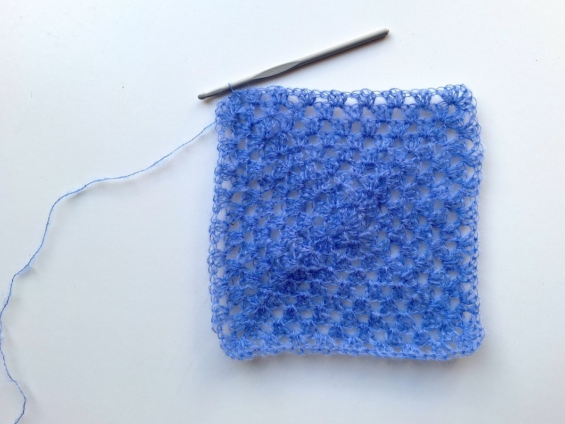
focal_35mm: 26
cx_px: 318
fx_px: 424
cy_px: 191
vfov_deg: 53.0
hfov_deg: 67.1
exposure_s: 1/164
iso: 40
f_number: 1.8
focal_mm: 5.54
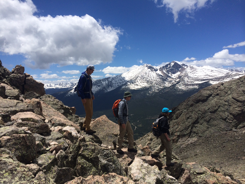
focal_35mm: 30
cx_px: 122
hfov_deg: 60.0
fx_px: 212
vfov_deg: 46.8
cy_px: 92
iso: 40
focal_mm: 4.12
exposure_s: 1/4566
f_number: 2.2
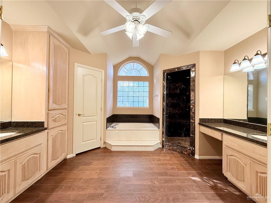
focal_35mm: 14
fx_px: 110
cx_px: 136
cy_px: 102
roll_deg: -1.1
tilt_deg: +0.8
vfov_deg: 85.7
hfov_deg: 102.1
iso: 200
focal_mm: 2.22
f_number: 2.2
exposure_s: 1/120
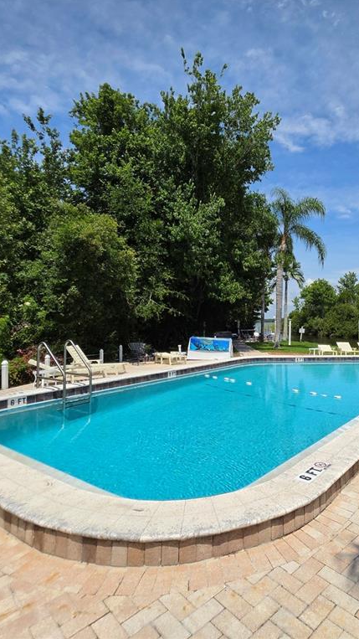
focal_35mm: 19
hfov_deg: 55.8
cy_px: 318
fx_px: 322
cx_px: 264
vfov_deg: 89.6
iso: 32
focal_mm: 2.2
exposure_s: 1/3203
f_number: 1.9
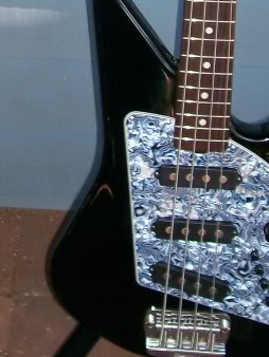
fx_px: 1128
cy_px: -95
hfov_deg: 13.3
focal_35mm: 109
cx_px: -51
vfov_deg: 17.1
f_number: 2.7
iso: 80
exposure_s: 1/64
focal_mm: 6
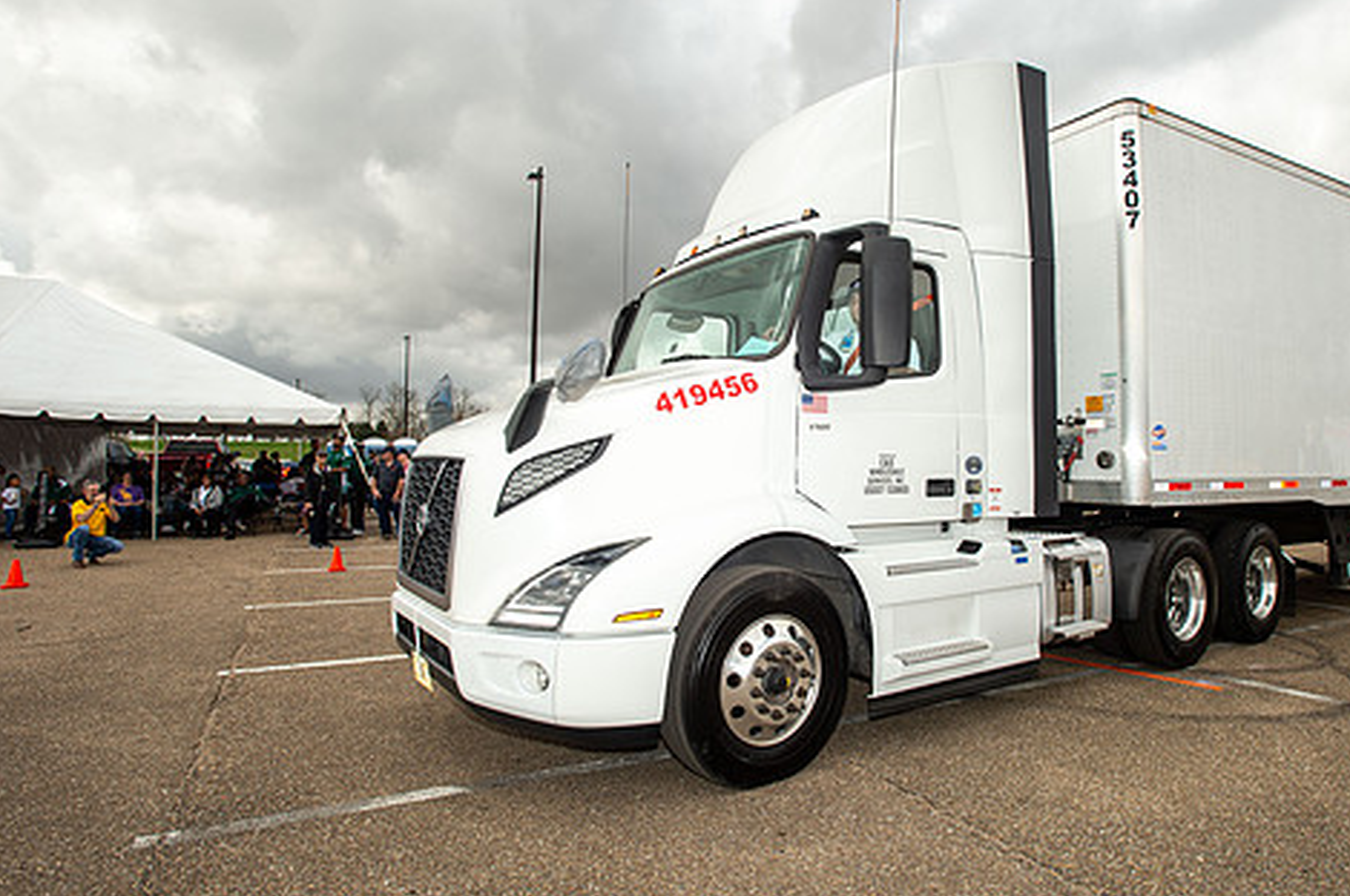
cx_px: 755
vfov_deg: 59.3
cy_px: 428
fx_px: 786
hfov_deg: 80.9
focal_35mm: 21
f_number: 7.1
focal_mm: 17
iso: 50
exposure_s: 1/250
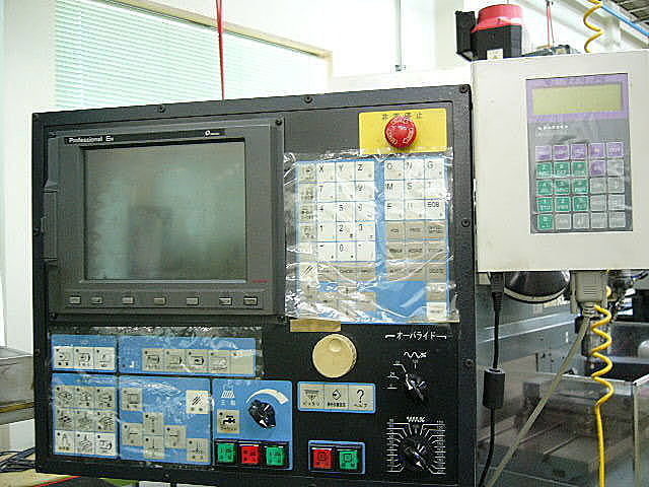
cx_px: 324
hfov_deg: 52.6
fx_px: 656
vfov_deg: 40.7
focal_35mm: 35
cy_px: 244
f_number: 2.8
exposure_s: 1/15
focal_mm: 5.8
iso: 200
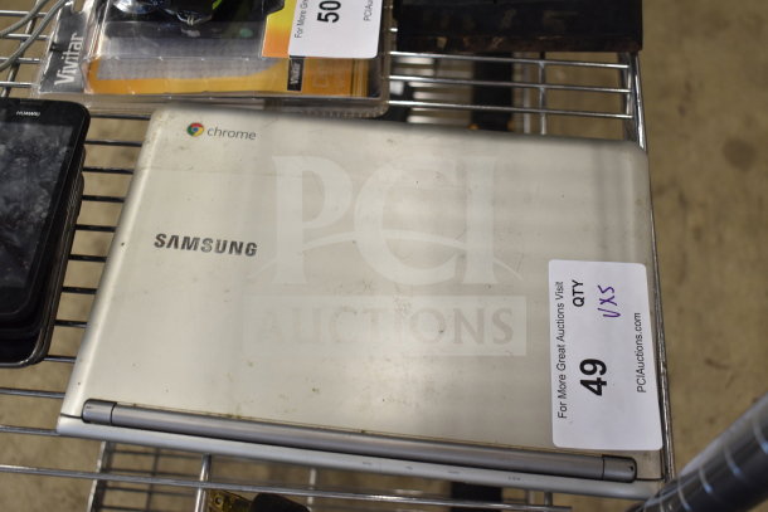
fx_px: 864
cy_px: 256
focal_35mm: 40
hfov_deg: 47.9
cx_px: 384
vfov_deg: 33.0
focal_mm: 27
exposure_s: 1/40
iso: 640
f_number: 4
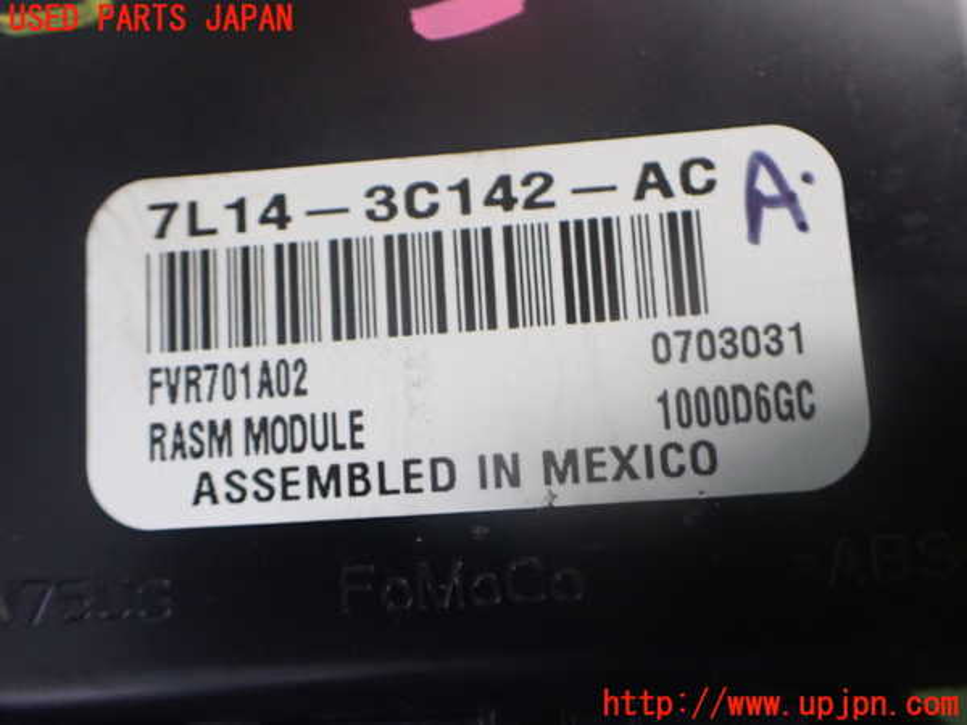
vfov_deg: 46.8
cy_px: 362
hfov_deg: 60.0
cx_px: 484
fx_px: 838
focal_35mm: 30
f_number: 2.3
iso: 800
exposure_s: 1/100
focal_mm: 5.4
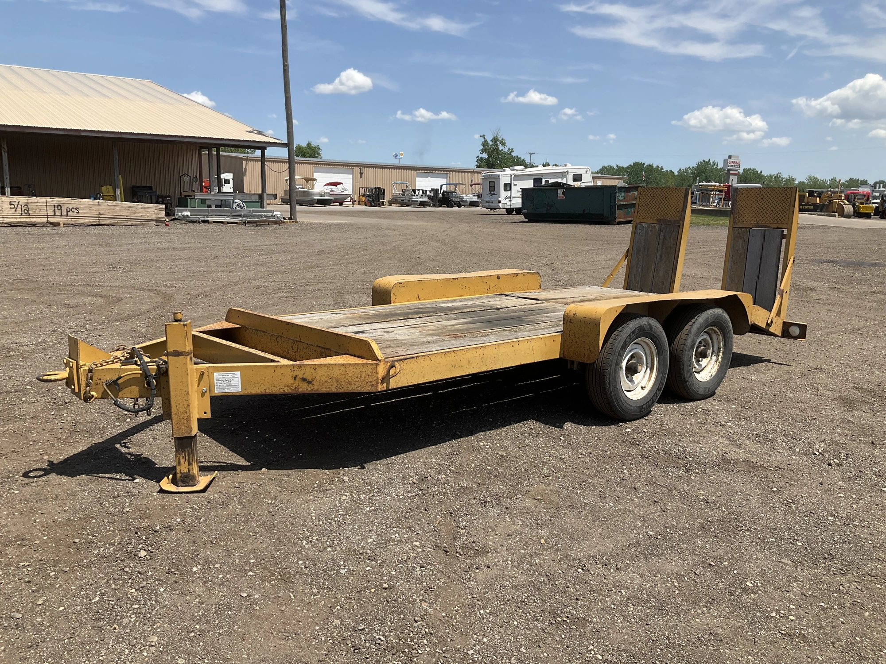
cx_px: 443
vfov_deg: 48.2
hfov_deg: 61.7
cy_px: 332
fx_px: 742
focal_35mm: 29
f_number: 1.8
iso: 25
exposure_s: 1/2058
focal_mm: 3
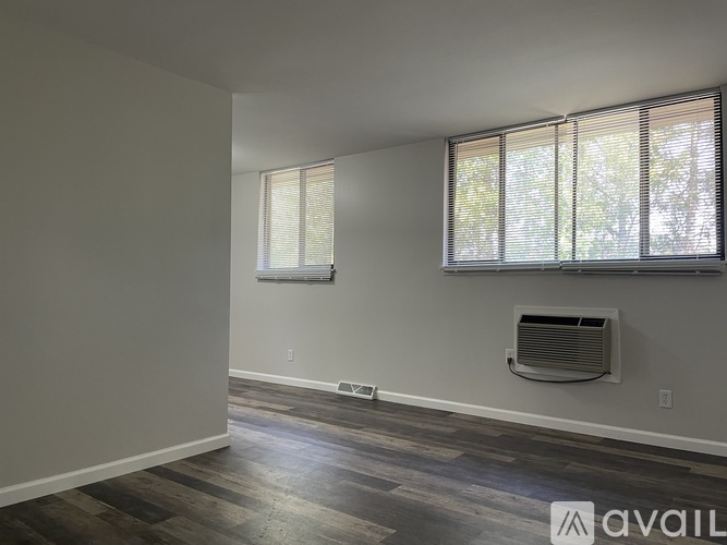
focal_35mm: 26
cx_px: 364
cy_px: 272
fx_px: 546
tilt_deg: +2.4
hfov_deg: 67.3
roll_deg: -0.3
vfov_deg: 53.0
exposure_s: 1/60
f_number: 1.6
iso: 80
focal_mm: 4.2
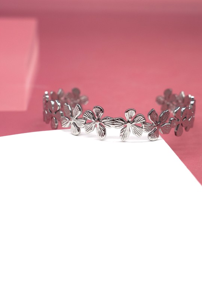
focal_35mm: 63
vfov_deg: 31.9
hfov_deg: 21.6
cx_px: 101
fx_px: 530
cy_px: 152
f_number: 8
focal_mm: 42
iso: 320
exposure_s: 1/250
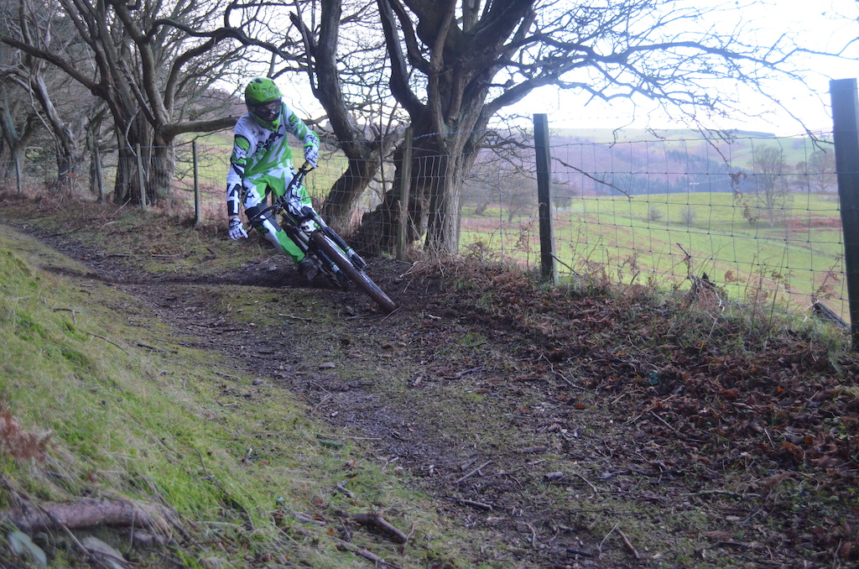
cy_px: 284
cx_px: 430
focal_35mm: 42
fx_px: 1000
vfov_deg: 31.7
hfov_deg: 46.5
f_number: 4.5
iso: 1600
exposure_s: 1/500
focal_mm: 28
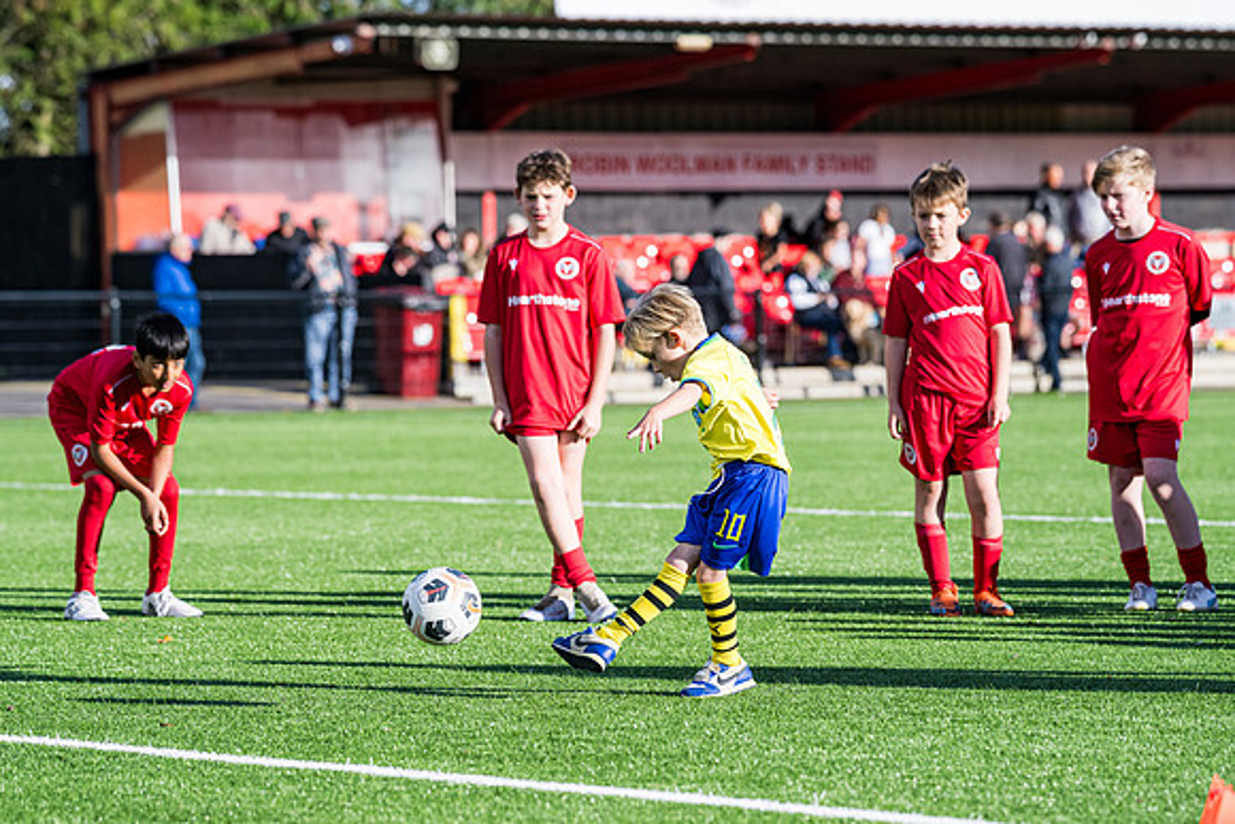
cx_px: 622
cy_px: 560
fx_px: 6301
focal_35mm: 184
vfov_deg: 7.5
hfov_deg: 11.2
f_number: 4
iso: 400
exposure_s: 1/3200
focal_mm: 135
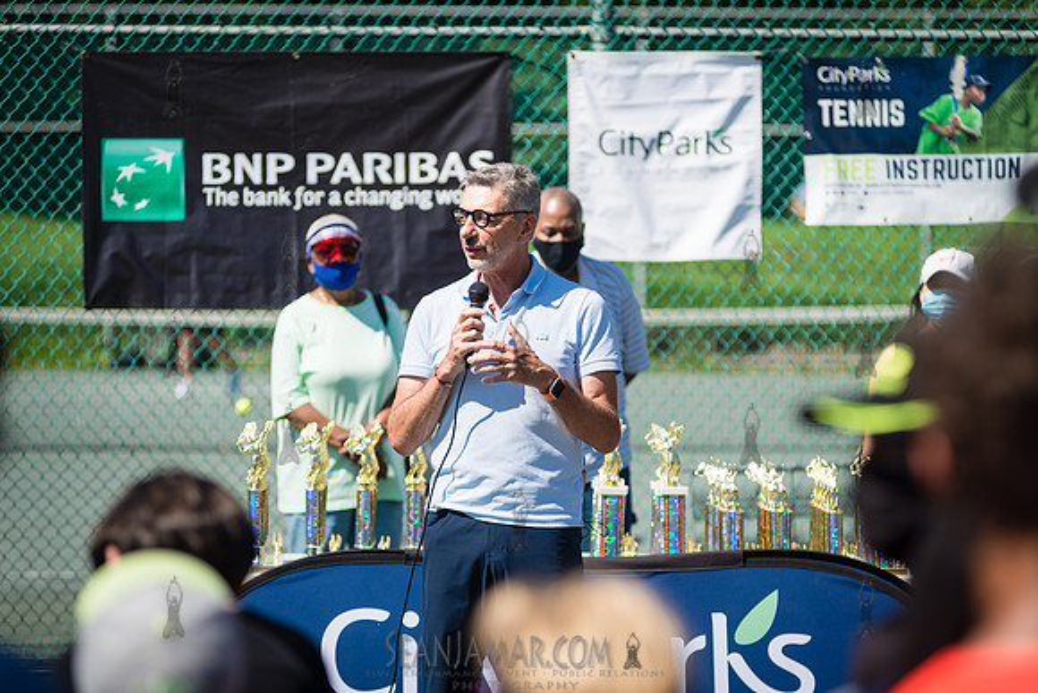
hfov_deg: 11.6
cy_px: 346
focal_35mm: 177
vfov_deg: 7.8
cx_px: 519
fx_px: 5106
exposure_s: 1/1250
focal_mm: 170
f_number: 4.5
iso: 125
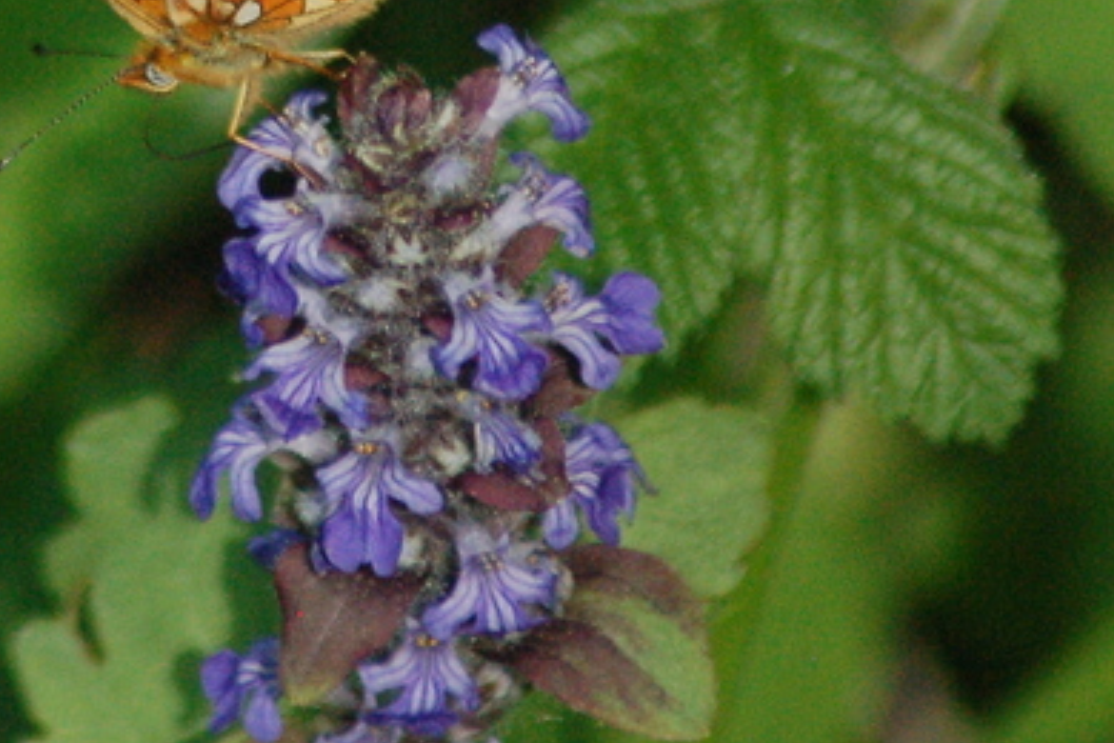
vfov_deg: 1.2
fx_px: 34315
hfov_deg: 1.9
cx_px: 277
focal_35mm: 1109
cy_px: -71
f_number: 6.3
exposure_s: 1/2500
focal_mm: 300
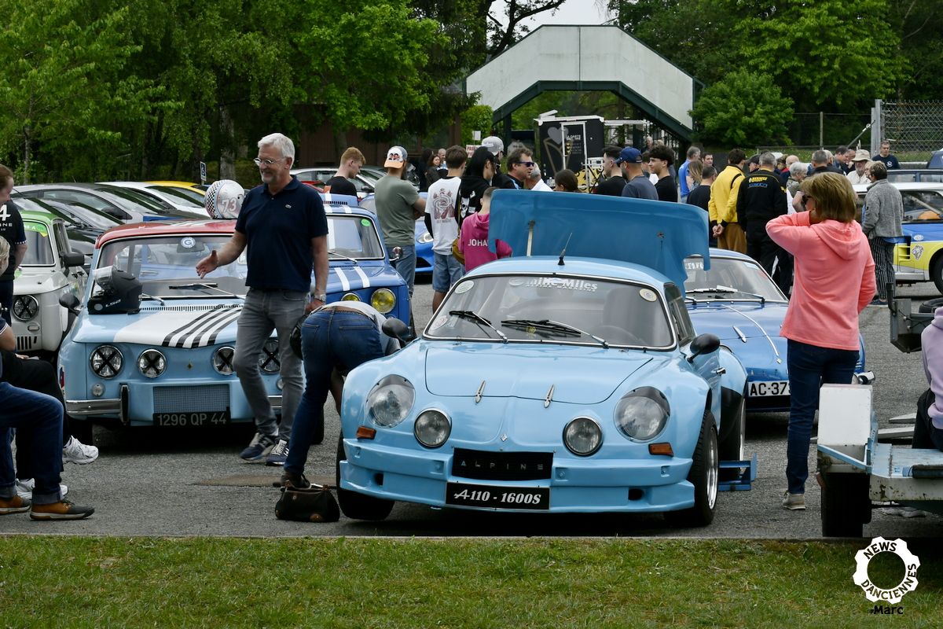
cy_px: 314
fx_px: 2750
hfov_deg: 19.5
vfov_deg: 13.0
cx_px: 472
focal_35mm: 105
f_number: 11
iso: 100
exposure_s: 1/160
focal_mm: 70
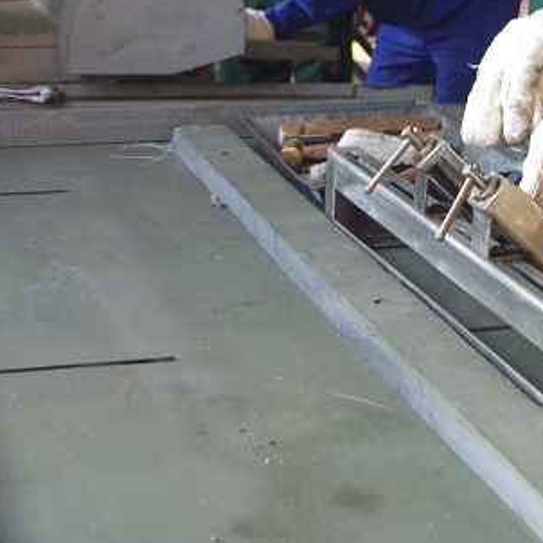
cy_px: -47
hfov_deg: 17.0
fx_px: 1792
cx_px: 491
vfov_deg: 16.7
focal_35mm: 101
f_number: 4
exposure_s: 1/25
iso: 400
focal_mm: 24
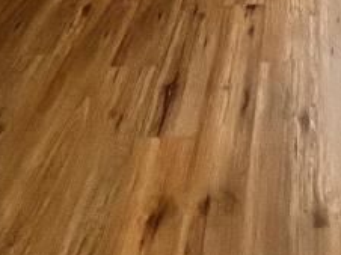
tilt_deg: -8.7
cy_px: -279
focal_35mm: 59
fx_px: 581
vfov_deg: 16.9
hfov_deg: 30.2
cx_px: 352
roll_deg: -1.3
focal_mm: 1.57
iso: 250
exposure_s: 1/120
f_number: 1.8
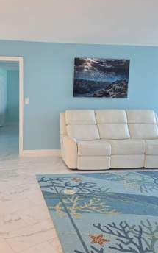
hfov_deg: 36.5
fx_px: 234
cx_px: 41
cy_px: 128
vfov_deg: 56.7
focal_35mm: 34
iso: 400
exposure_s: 1/120
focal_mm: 5.4
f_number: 1.8
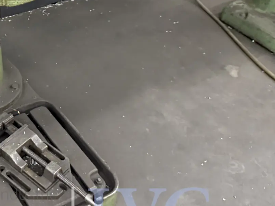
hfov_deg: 31.8
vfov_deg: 25.2
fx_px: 453
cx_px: 17
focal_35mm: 57
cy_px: 42
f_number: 1.78
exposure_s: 1/50
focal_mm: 6.76
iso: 640
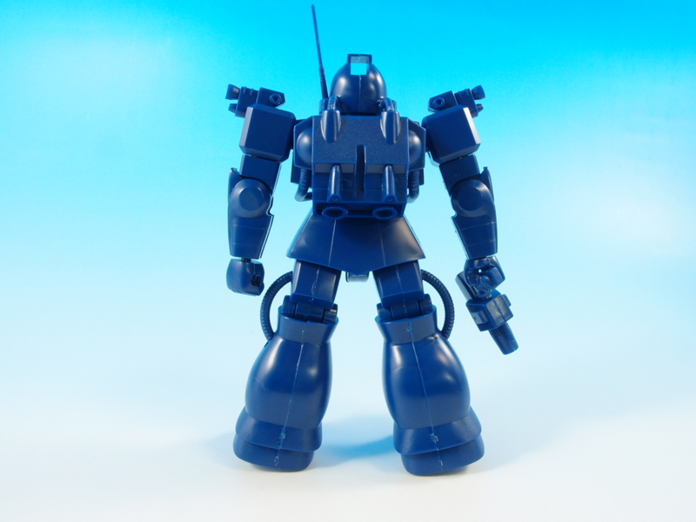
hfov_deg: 63.4
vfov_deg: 49.7
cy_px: 261
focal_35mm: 28
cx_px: 348
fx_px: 563
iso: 100
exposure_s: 1/2
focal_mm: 6
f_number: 8
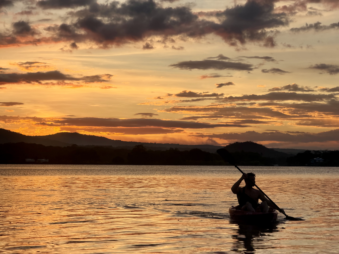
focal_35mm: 100
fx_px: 979
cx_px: 170
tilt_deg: +0.9
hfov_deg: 19.6
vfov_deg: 14.8
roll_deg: -0.1
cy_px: 127
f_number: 2.8
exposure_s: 1/518
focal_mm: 16.89
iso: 50
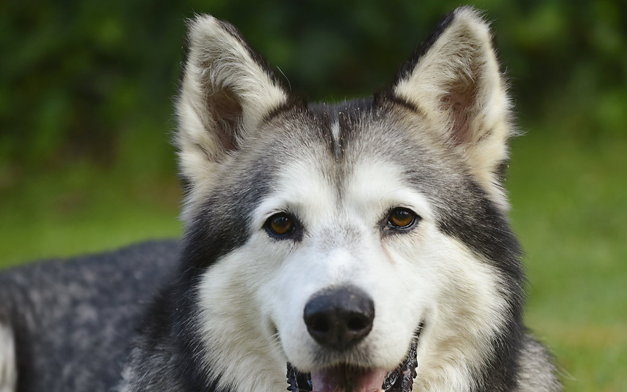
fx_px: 3537
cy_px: 290
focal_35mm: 207
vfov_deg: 6.3
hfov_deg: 10.1
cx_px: 391
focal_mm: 130
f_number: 4
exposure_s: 1/800
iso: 400
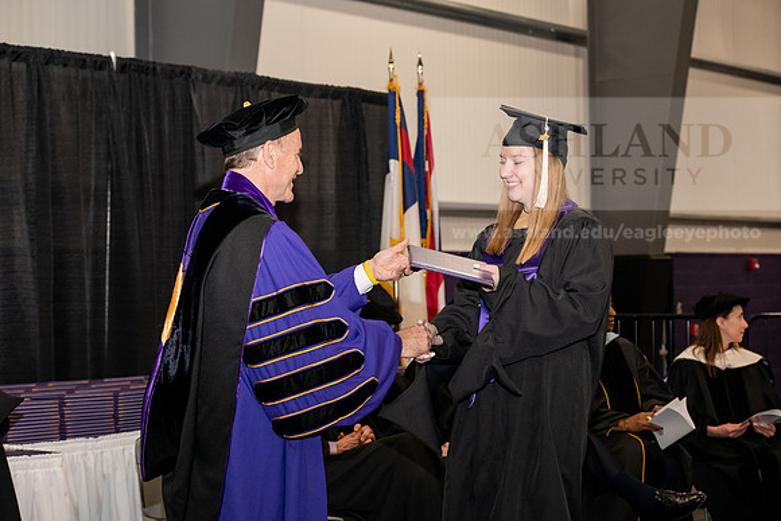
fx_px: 1736
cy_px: 260
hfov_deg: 25.4
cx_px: 390
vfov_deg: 17.1
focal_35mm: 80
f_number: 5.6
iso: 2000
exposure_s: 1/200
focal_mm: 80
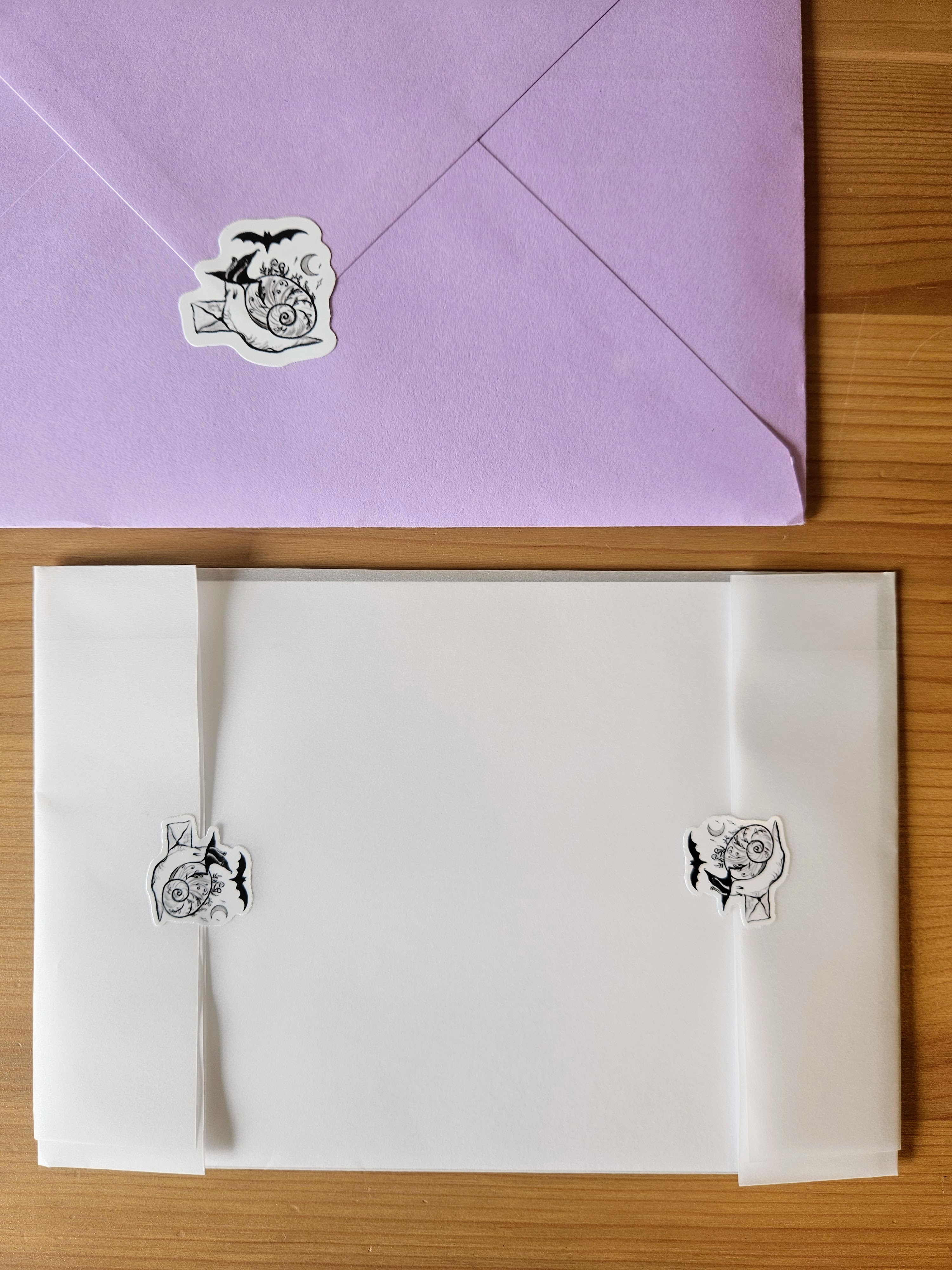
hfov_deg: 58.9
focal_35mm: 23
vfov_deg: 73.9
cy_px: 635
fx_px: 843
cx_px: 476
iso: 32
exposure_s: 1/100
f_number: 1.8
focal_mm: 5.4
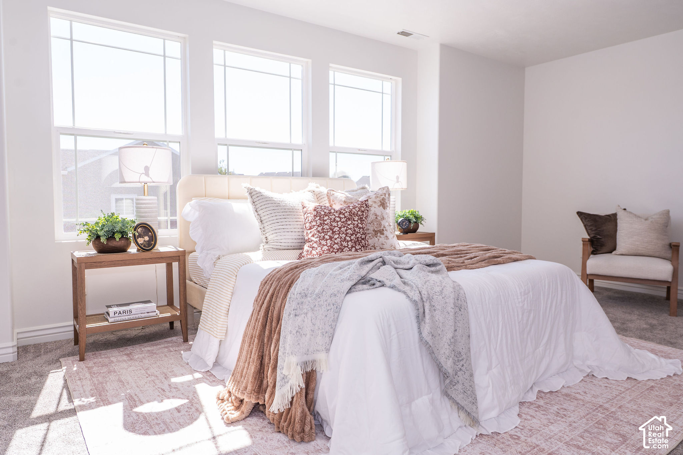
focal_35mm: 24
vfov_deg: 53.1
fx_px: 455
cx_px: 342
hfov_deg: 73.8
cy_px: 228
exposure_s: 1/200
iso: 200
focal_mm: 24
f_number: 5
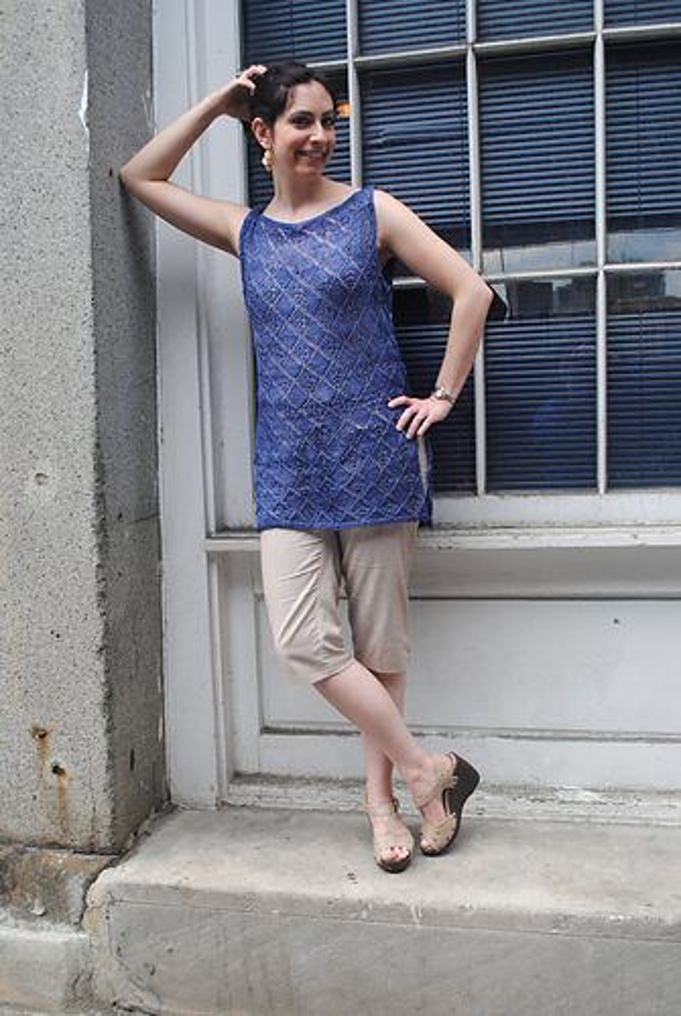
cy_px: 508
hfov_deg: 37.0
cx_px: 340
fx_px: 1018
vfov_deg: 53.1
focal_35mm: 36
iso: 200
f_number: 5.6
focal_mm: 24
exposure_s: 1/125
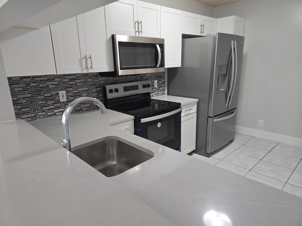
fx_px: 201
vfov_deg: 58.9
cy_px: 113
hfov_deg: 73.9
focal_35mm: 23
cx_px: 151
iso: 400
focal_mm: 5.4
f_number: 1.8
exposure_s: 1/120
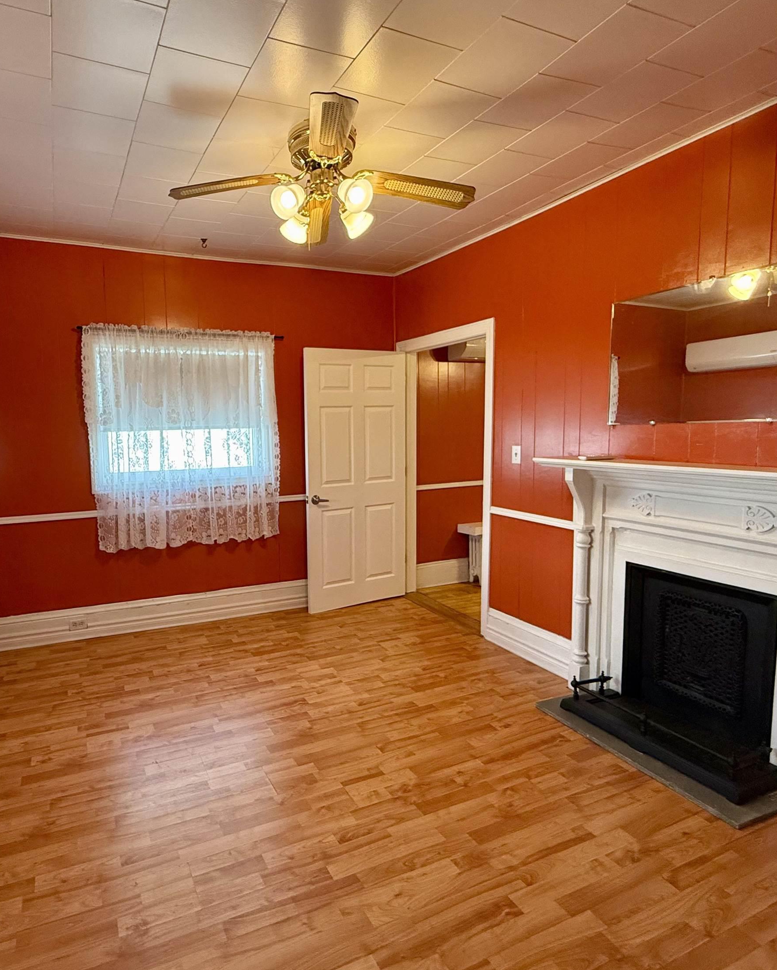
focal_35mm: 19
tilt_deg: -6.4
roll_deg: +1.2
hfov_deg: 69.4
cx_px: 276
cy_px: 481
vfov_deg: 83.3
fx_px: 546
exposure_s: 1/120
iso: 400
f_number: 2.2
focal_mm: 2.22
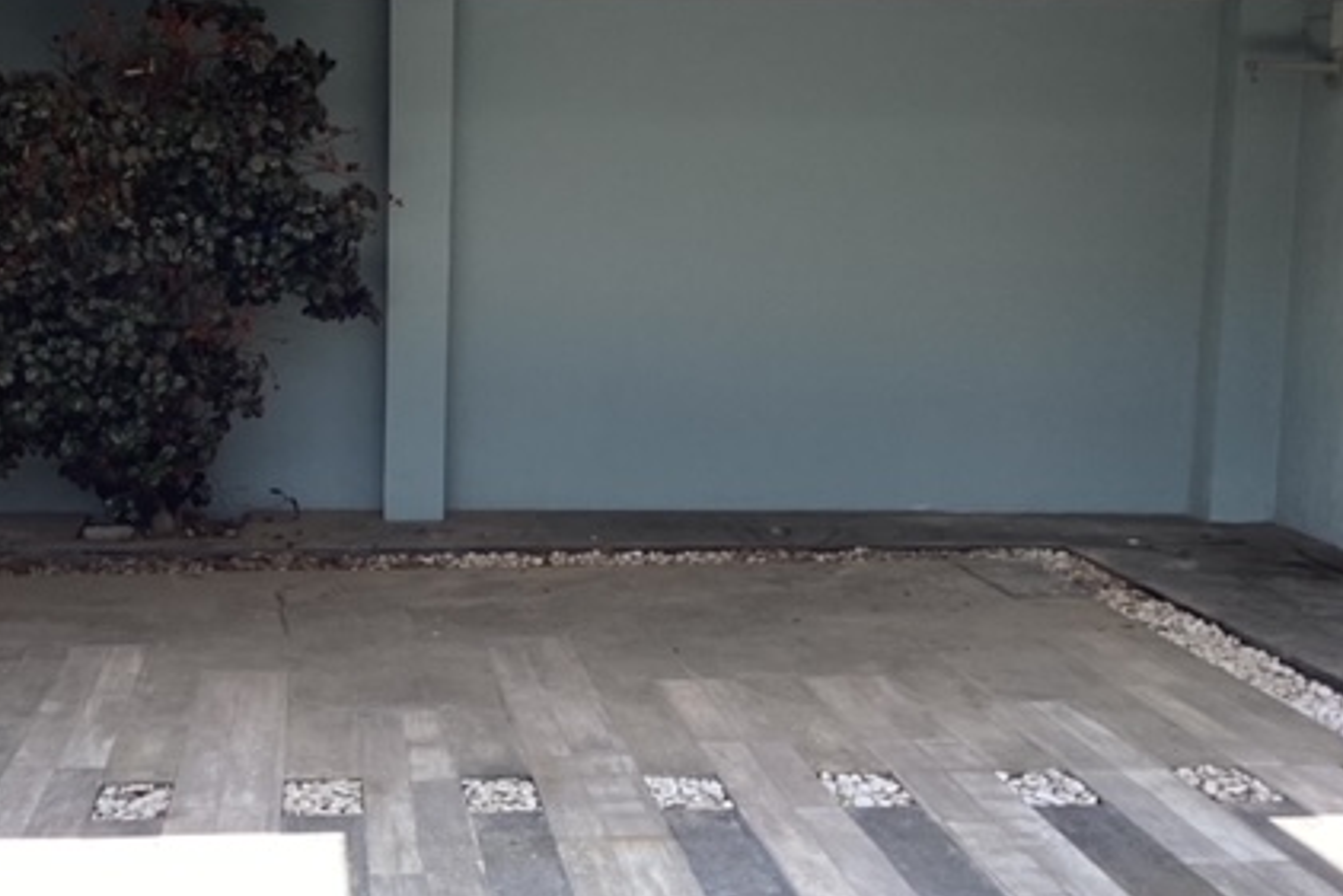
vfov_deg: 27.5
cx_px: 408
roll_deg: -1.6
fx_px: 1828
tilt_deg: -7.4
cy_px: 367
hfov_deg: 39.7
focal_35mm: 49
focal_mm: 3.3
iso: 25
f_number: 2.4
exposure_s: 1/255
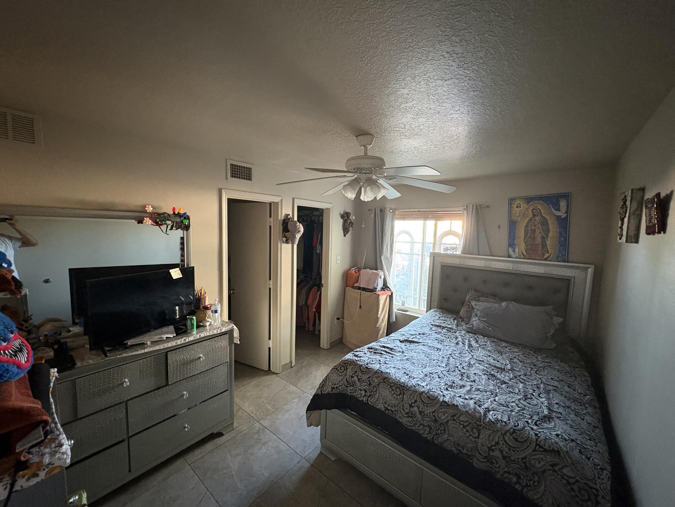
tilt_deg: -5.6
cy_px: 254
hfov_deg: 102.1
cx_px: 338
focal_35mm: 14
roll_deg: -1.8
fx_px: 273
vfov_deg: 85.7
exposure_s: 1/40
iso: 640
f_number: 2.2
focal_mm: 2.22
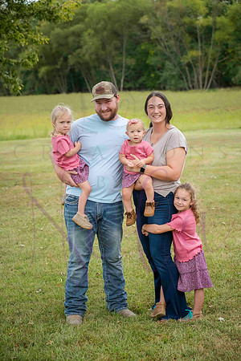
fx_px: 803
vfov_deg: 25.4
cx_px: 120
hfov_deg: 17.1
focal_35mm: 80
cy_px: 180
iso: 400
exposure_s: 1/400
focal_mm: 80
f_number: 5
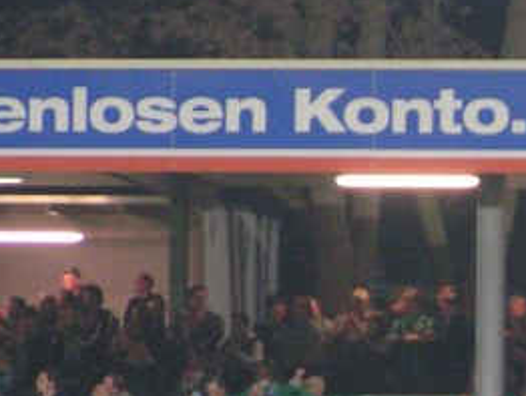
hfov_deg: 3.3
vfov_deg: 2.5
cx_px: 691
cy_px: 352
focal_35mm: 601
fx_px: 9141
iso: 200
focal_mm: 30.1
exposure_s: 1/40
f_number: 3.5
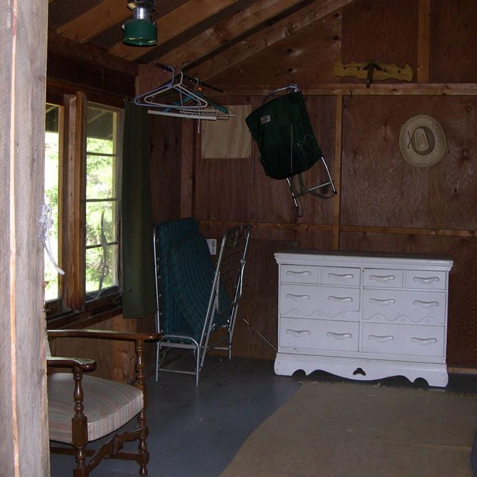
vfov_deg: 37.6
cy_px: 238
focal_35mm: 45
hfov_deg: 37.5
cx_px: 276
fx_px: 702
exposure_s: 1/60
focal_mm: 8
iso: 166
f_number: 2.8
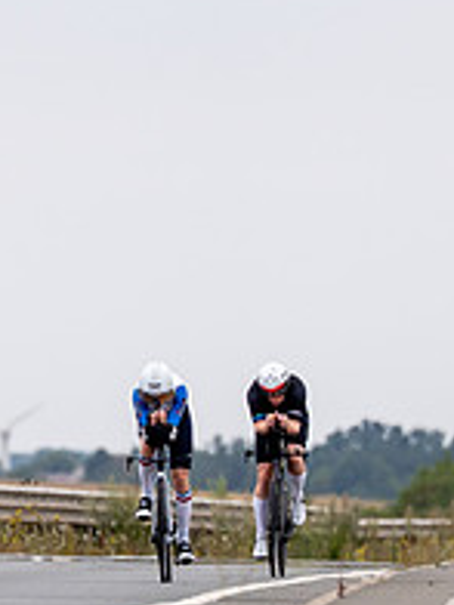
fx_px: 17382
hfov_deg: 1.5
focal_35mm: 994
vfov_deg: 2.0
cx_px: 211
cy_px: 1021
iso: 100
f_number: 3.5
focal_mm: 200
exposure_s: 1/800
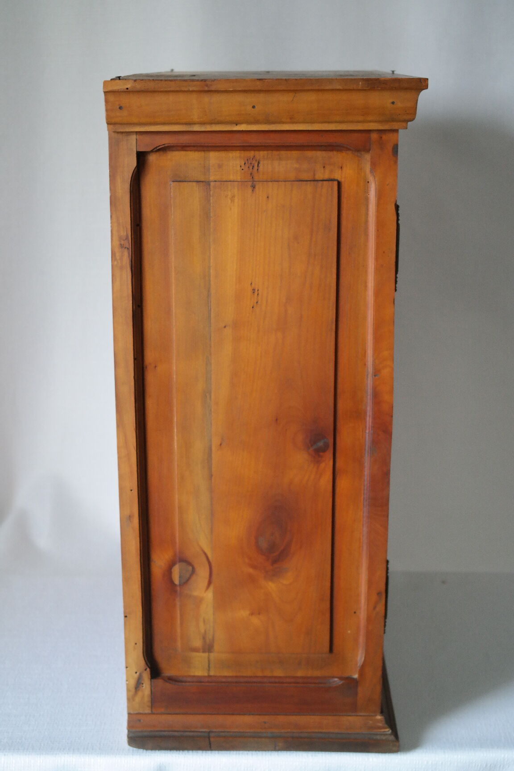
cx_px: 257
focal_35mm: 58
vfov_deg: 34.5
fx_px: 1242
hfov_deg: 23.4
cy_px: 386
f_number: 6.3
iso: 1600
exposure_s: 1/30
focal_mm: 38
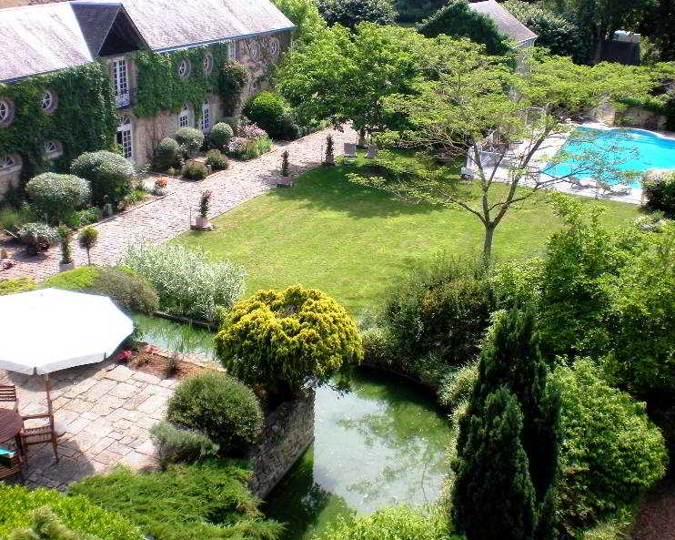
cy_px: 271
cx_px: 357
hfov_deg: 45.8
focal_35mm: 40
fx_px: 799
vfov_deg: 37.3
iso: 64
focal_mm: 6.3
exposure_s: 1/187
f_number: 4.6
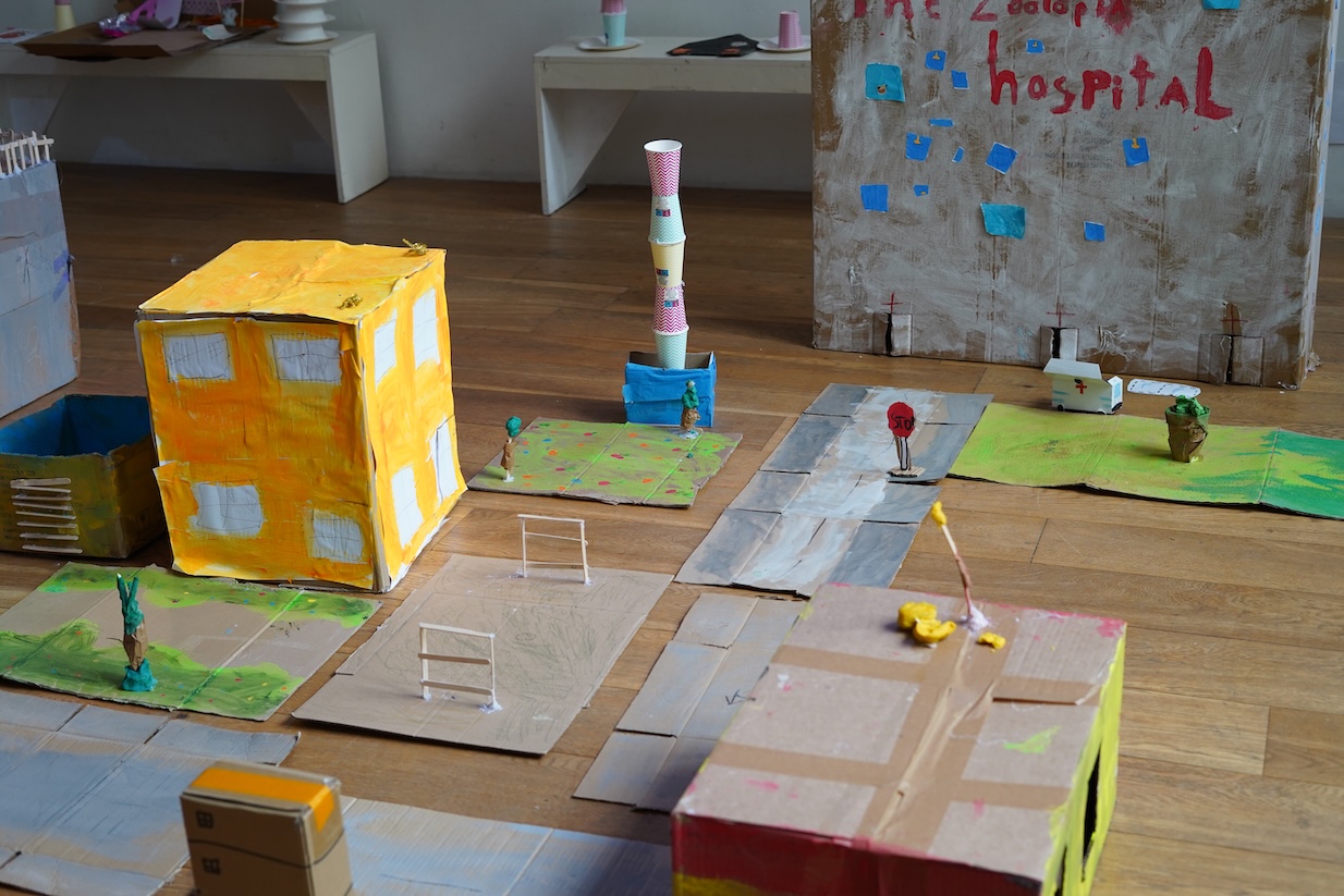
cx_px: 672
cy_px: 448
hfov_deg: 39.6
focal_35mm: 50
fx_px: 1867
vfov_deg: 27.0
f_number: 4
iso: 1250
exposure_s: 1/160
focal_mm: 50
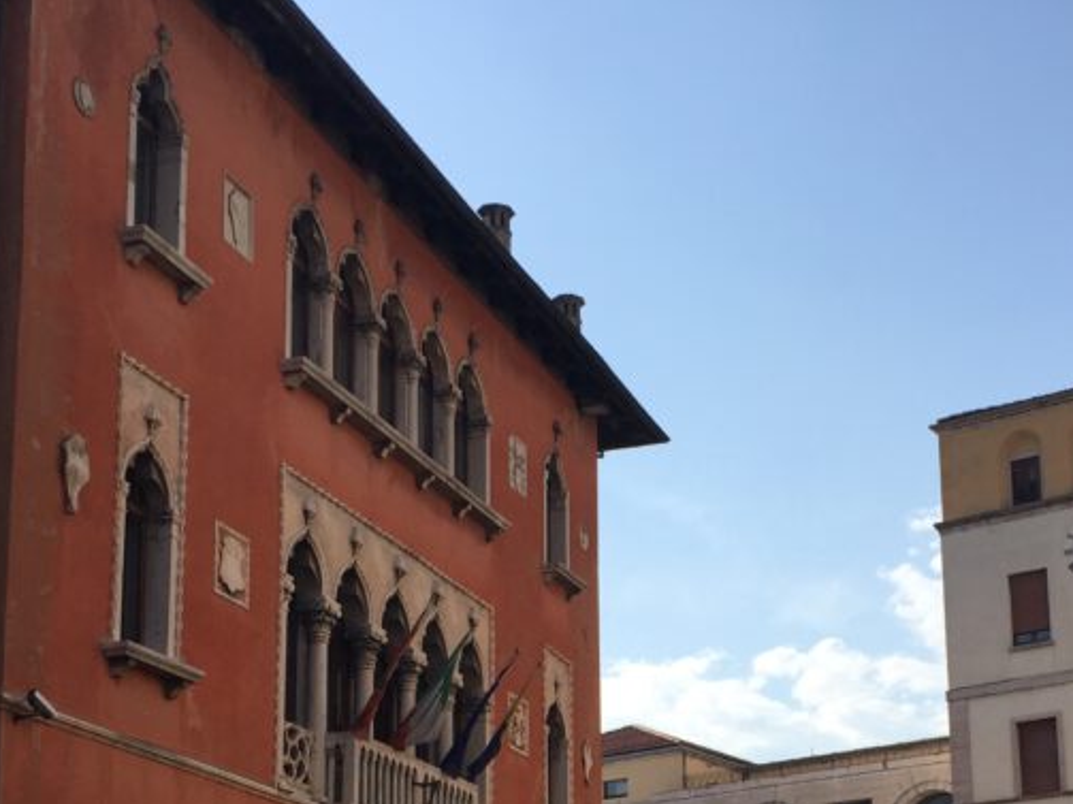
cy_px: 783
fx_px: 1828
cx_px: 689
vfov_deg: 23.8
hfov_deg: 32.5
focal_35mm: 59
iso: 32
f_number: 2.2
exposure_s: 1/2326
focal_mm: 4.15
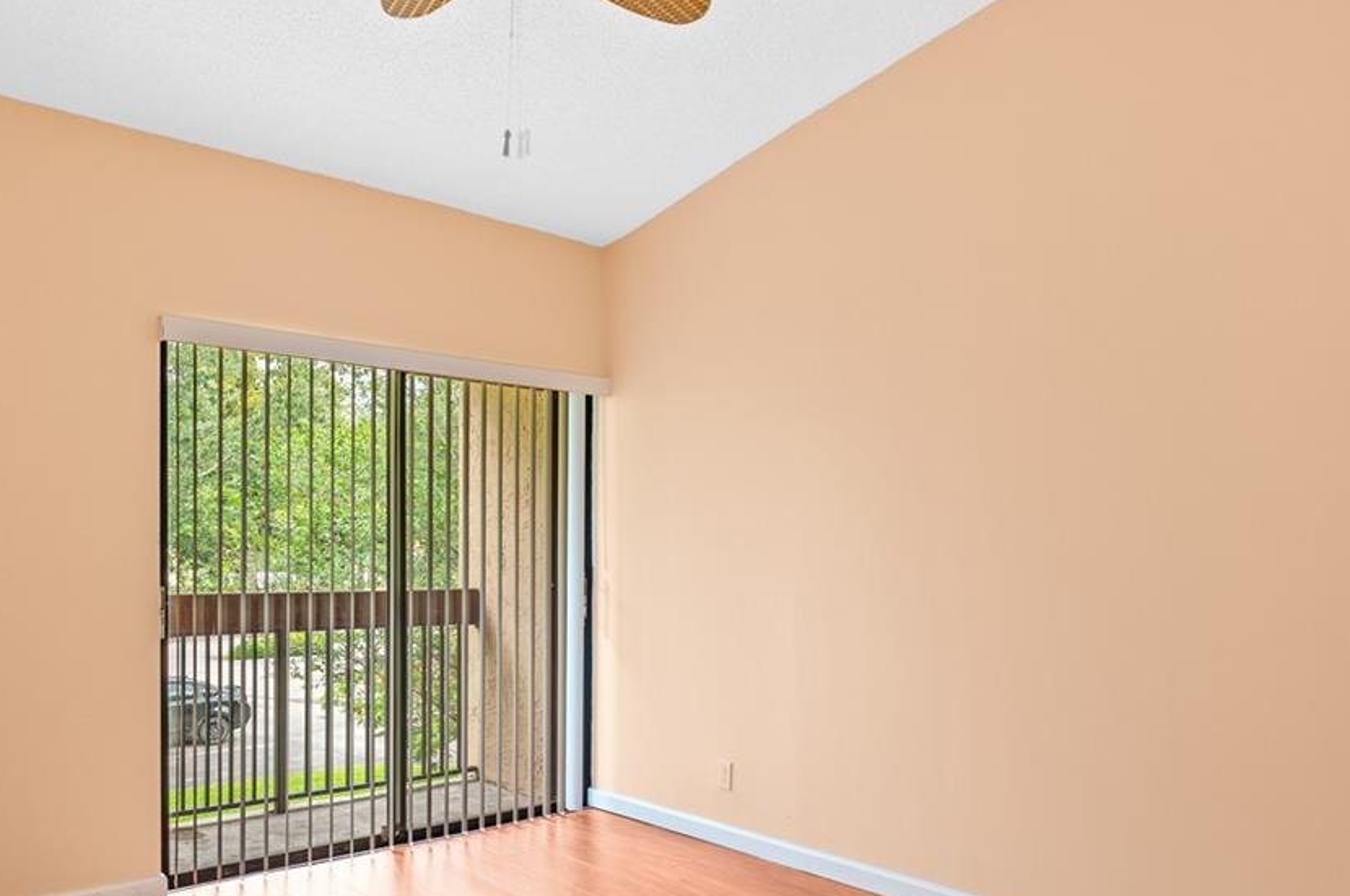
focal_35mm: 27
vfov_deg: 47.5
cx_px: 769
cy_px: 549
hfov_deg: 67.1
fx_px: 1011
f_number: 2.8
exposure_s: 1/30
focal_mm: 14
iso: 200
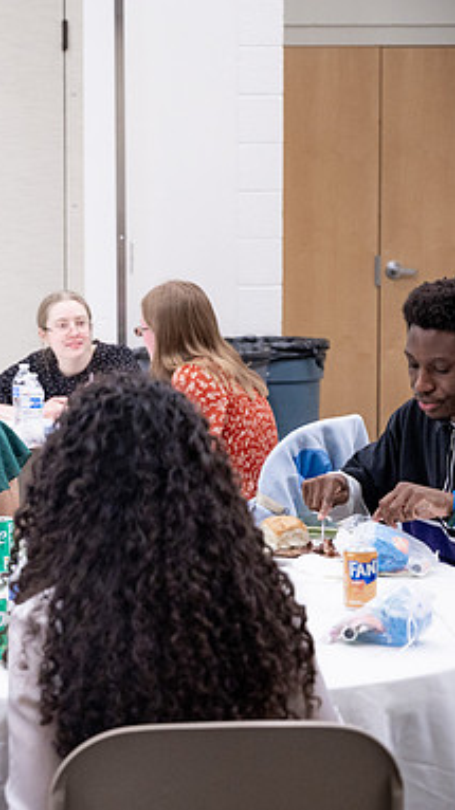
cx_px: -95
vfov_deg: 19.3
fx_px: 2384
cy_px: 406
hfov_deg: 10.7
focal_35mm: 111
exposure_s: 1/200
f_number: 4
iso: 1600
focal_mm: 70
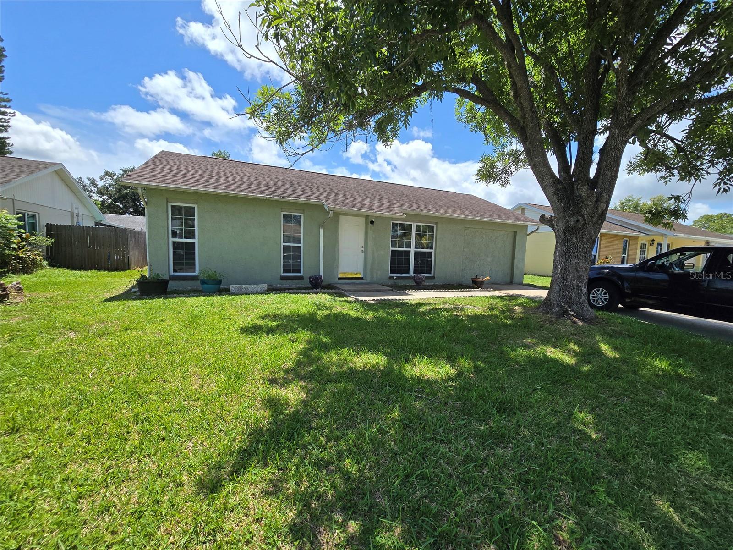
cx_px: 366
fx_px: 275
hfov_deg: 106.2
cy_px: 275
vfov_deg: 89.9
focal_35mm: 13
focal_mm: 2.2
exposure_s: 1/2105
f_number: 2.2
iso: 50
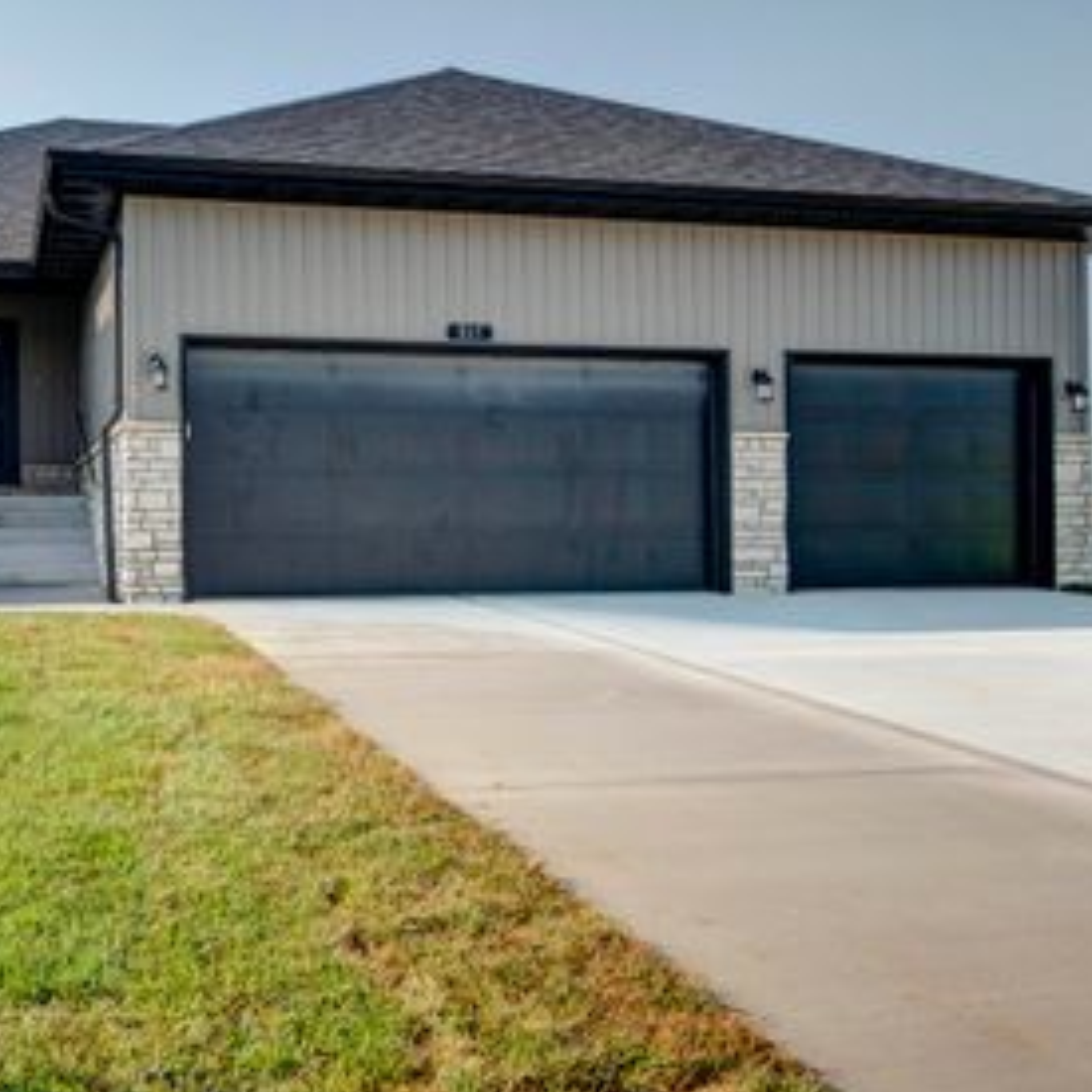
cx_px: 266
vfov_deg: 48.4
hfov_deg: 46.6
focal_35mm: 34
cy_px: 522
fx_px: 1213
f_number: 6.7
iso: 100
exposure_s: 1/250
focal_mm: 22
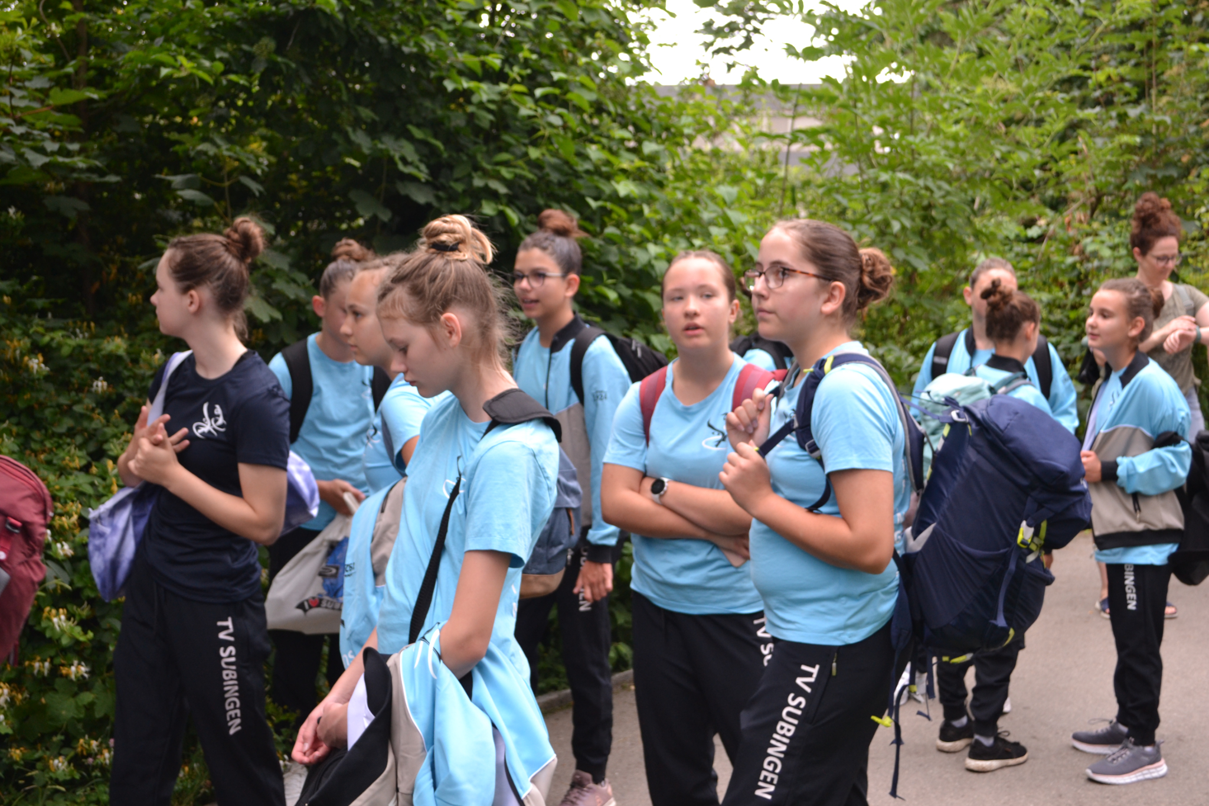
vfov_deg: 28.1
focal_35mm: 48
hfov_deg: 41.1
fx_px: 1612
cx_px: 604
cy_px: 403
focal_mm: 32
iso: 400
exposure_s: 1/60
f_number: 4.8
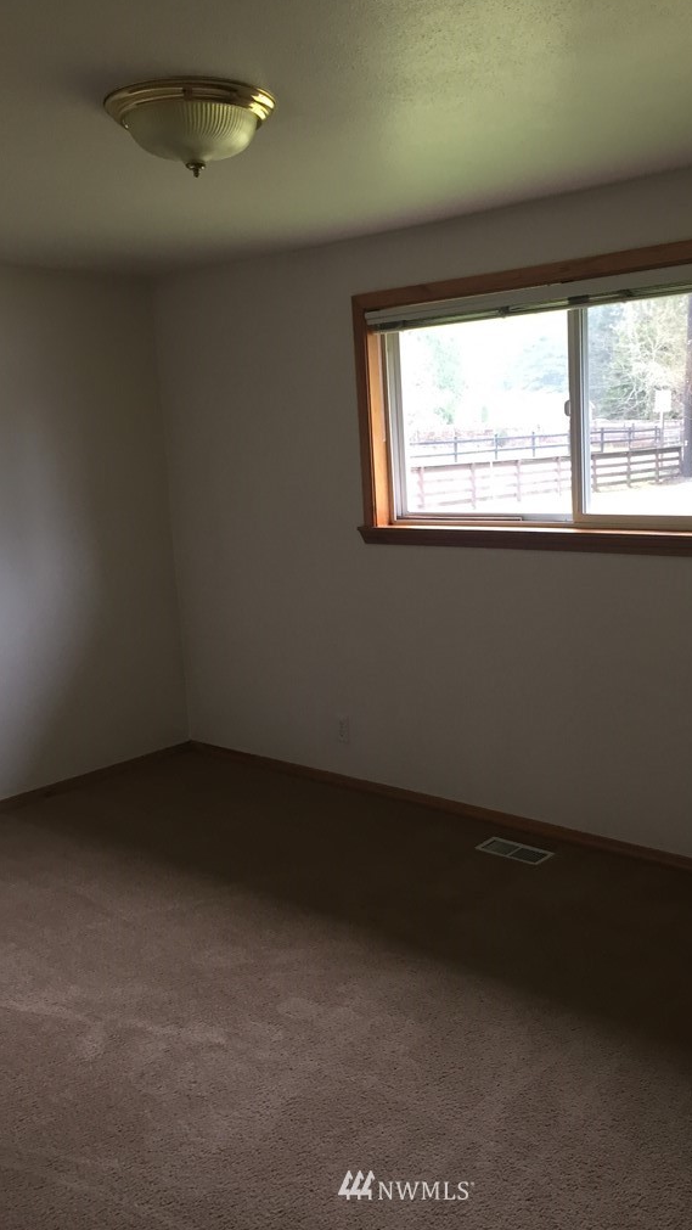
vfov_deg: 61.0
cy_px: 608
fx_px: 1043
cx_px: 406
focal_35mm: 32
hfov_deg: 36.6
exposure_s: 1/30
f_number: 2.2
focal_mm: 4.15
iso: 80
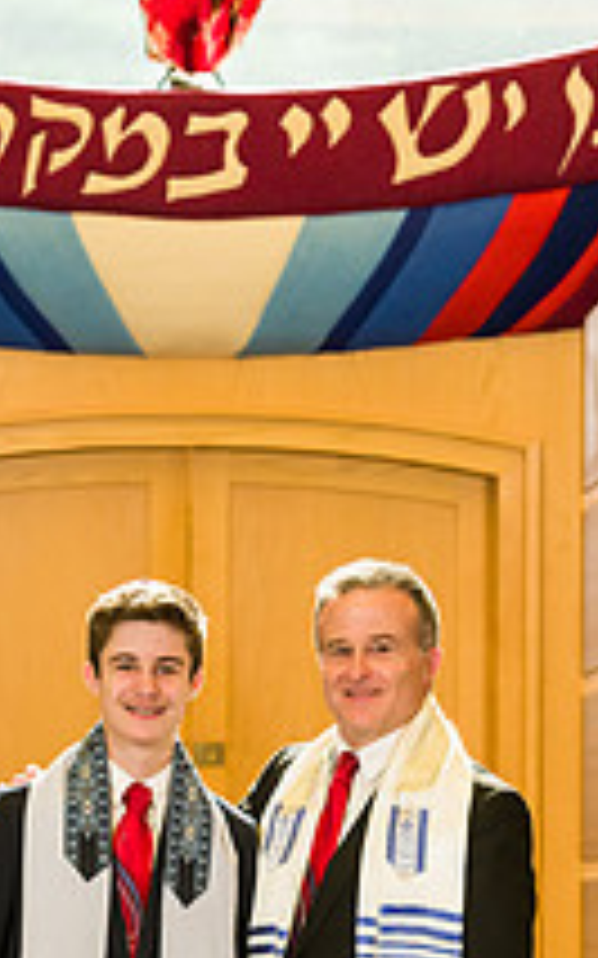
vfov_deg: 8.7
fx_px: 6289
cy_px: 472
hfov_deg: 5.4
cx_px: 184
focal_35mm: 241
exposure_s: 1/200
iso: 640
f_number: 5.6
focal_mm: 112
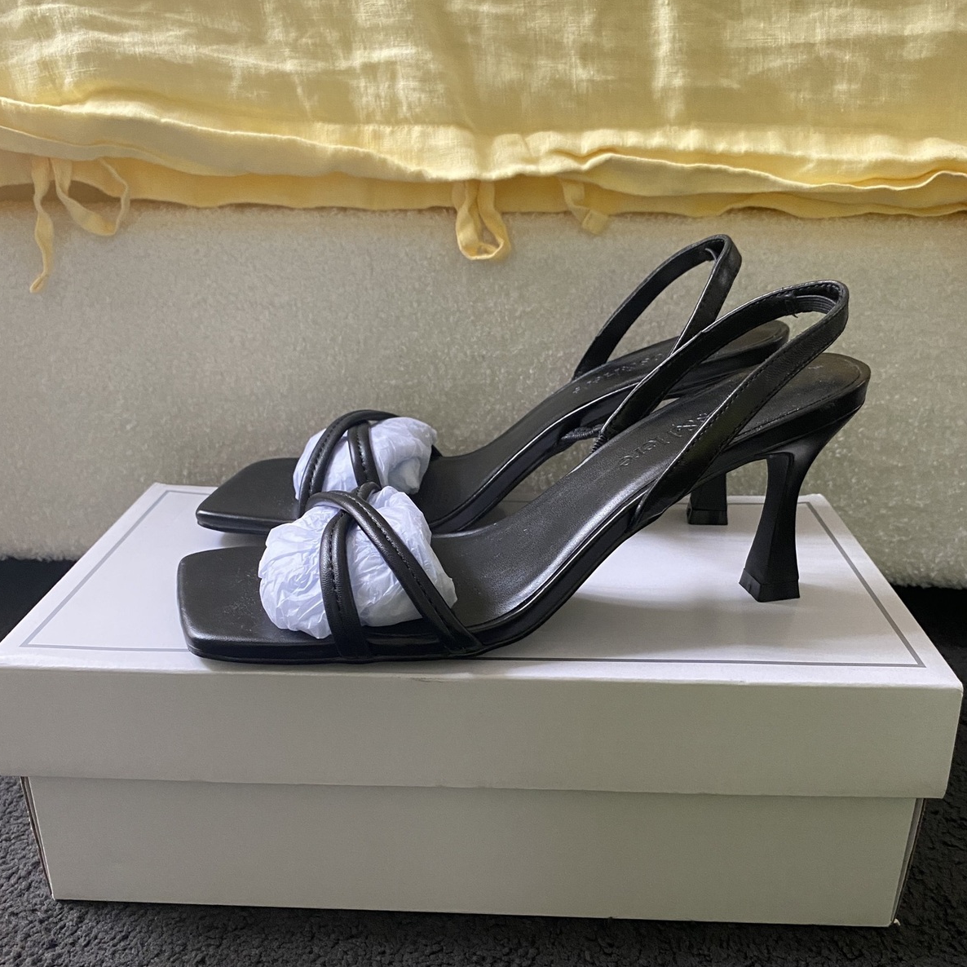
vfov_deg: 52.2
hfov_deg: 52.5
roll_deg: -0.1
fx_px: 980
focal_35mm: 31
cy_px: 570
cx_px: 479
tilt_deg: -24.4
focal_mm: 4.25
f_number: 1.8
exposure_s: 1/49
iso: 500
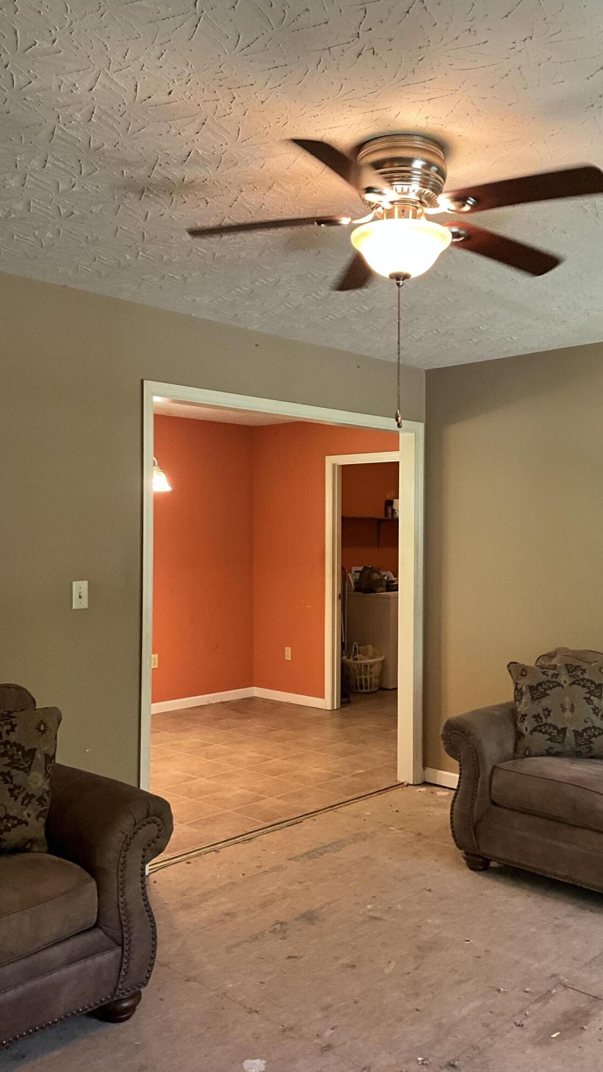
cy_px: 531
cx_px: 358
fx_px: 910
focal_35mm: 32
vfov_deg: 61.0
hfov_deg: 36.6
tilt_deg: -0.7
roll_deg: -0.7
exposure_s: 1/60
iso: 125
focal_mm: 3
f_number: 1.8
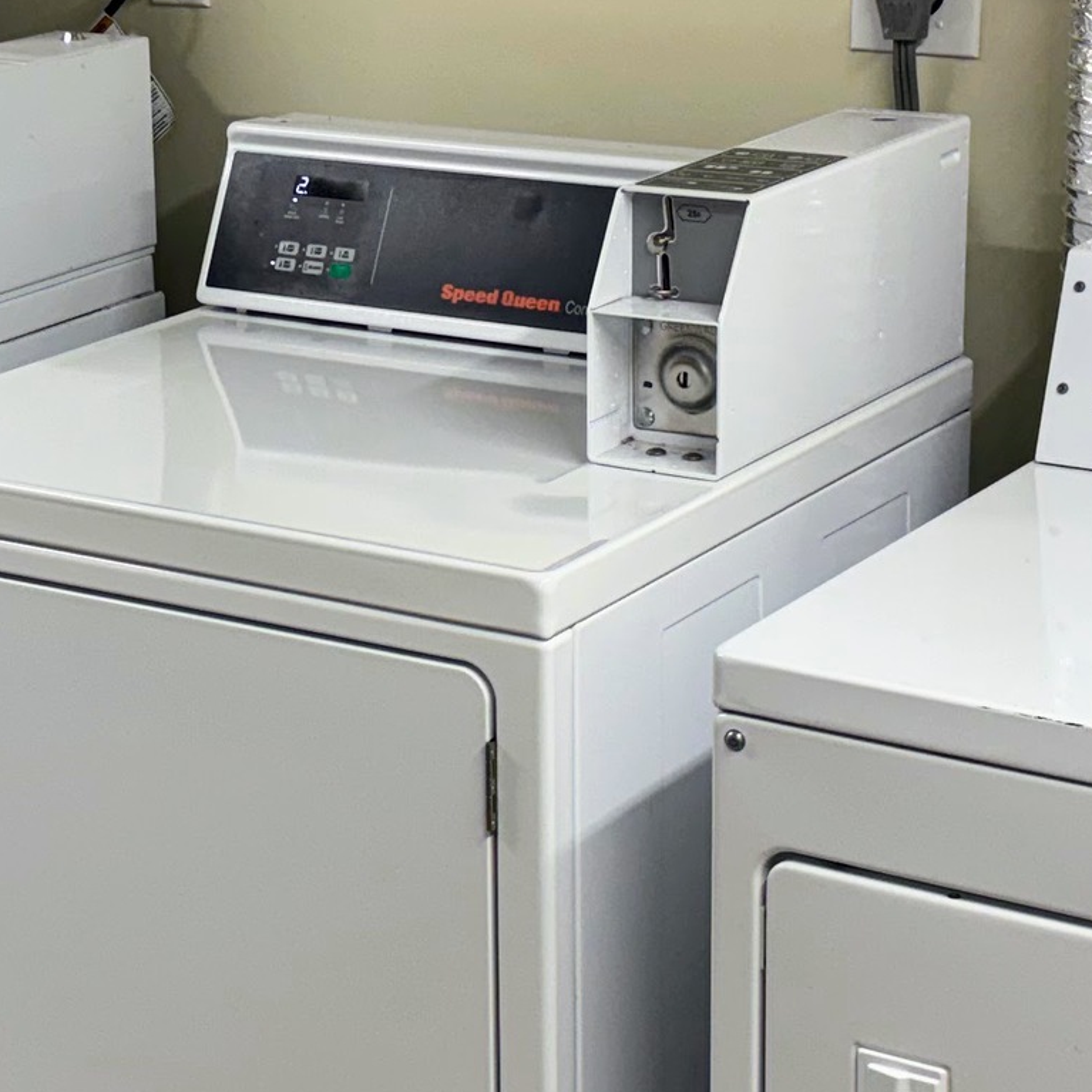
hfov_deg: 18.8
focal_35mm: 92
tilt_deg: -14.1
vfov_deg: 18.9
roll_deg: -0.4
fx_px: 3284
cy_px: 440
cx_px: 292
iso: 80
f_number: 1.6
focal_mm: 5.96
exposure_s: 1/120
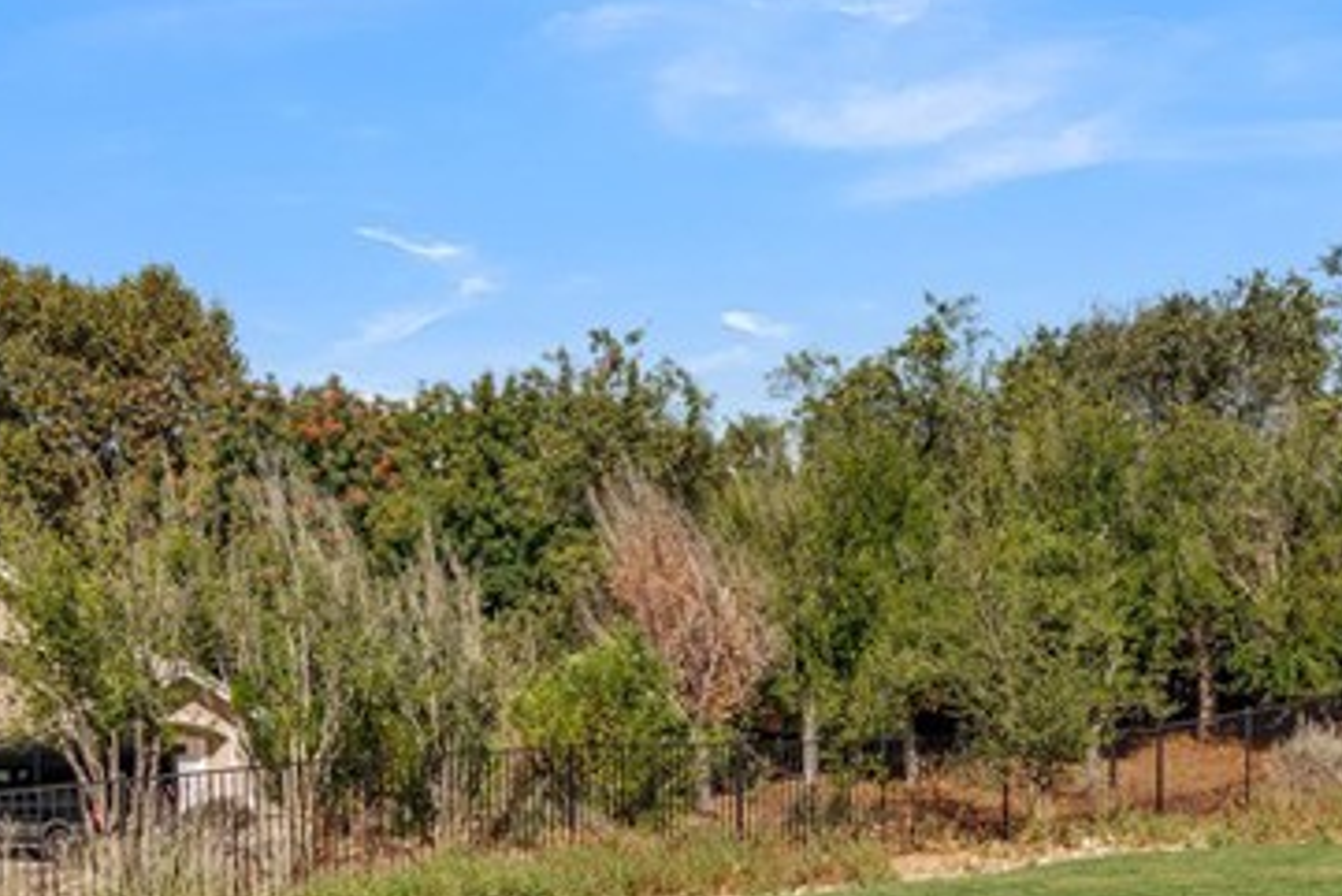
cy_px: 805
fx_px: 1902
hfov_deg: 37.8
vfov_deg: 25.7
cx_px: 1019
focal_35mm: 51
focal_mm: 18
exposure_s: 1/160
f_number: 8
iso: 200
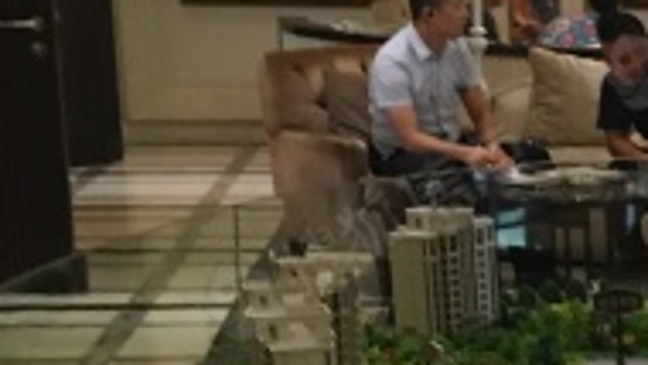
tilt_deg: -16.9
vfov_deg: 8.0
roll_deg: -3.3
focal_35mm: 150
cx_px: 1045
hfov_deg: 13.3
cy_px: 508
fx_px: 2578
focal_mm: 4.15
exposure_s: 1/33
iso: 160
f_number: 2.2
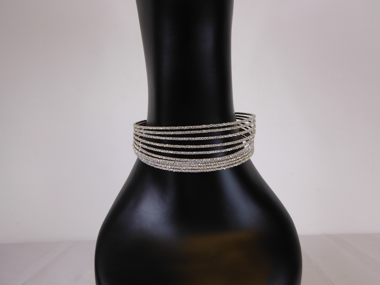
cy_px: 142
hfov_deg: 61.7
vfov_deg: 48.2
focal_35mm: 29
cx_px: 190
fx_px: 318
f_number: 3.5
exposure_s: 1/60
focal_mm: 5
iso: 100
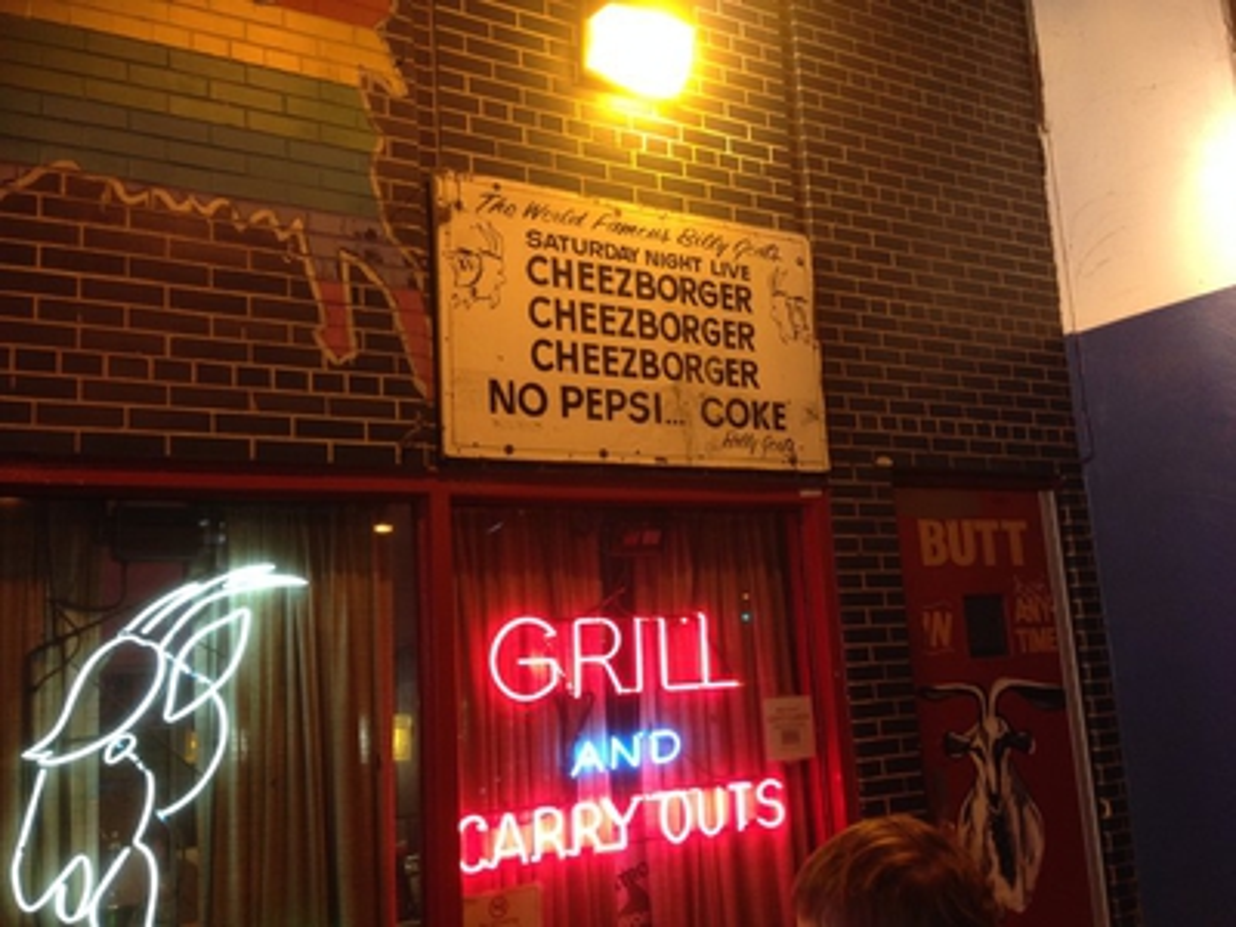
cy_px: 464
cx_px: 618
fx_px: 1178
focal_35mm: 33
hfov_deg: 55.4
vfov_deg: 42.9
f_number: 2.4
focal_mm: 4.12
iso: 125
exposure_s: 1/20
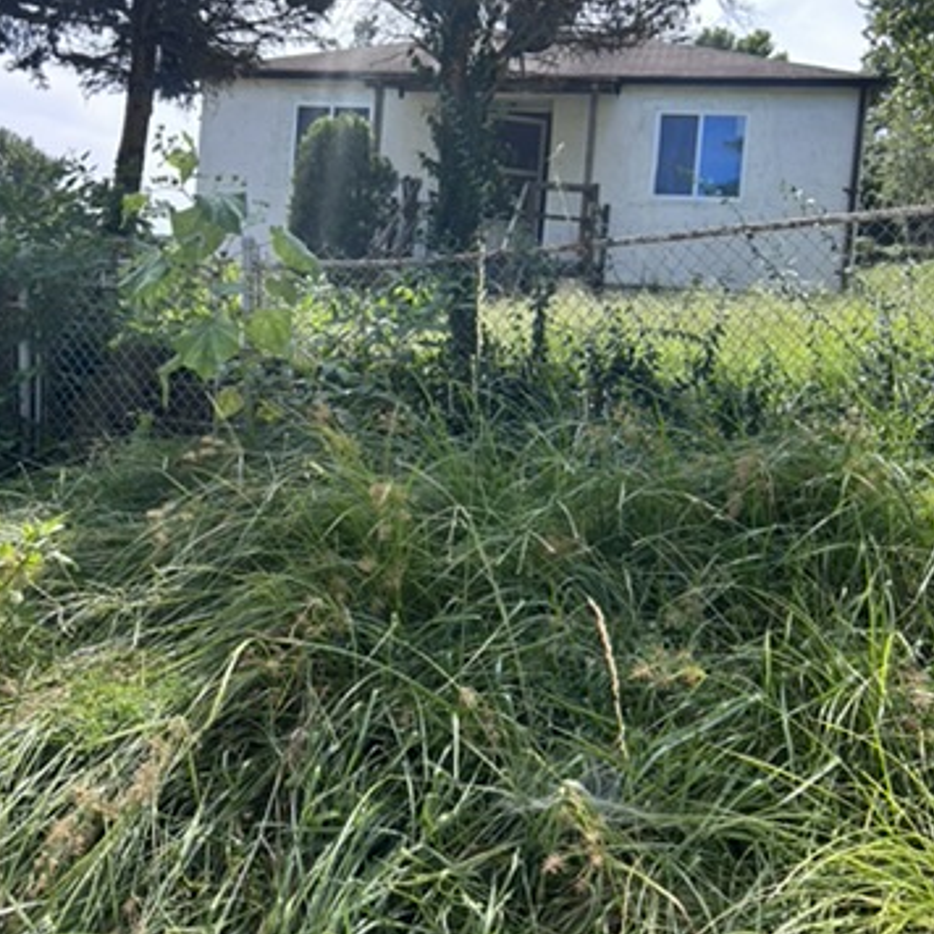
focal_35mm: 31
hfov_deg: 52.5
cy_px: 394
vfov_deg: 52.3
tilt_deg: +0.3
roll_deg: -4.0
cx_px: 464
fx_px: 946
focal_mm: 5.7
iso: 50
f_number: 1.5
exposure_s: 1/1295
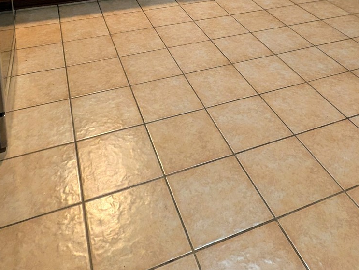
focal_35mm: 33
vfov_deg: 33.6
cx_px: 197
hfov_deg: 55.2
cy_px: -65
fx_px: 343
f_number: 1.7
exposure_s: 1/40
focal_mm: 2.02
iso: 166
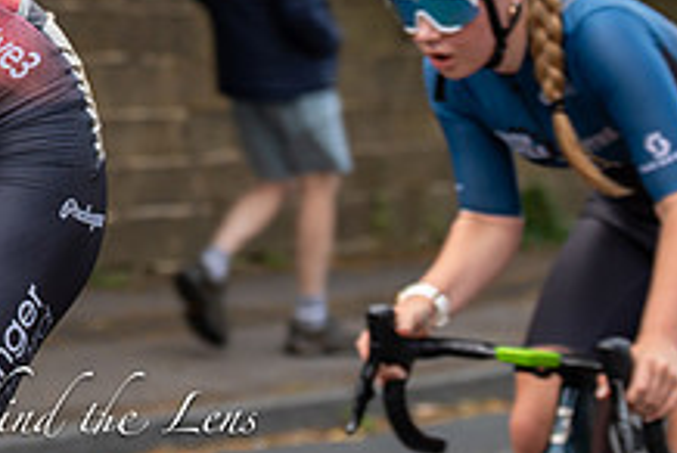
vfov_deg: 7.3
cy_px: -141
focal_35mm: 186
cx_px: -22
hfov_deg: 10.9
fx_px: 3503
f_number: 4
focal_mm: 70
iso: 400
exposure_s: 1/640
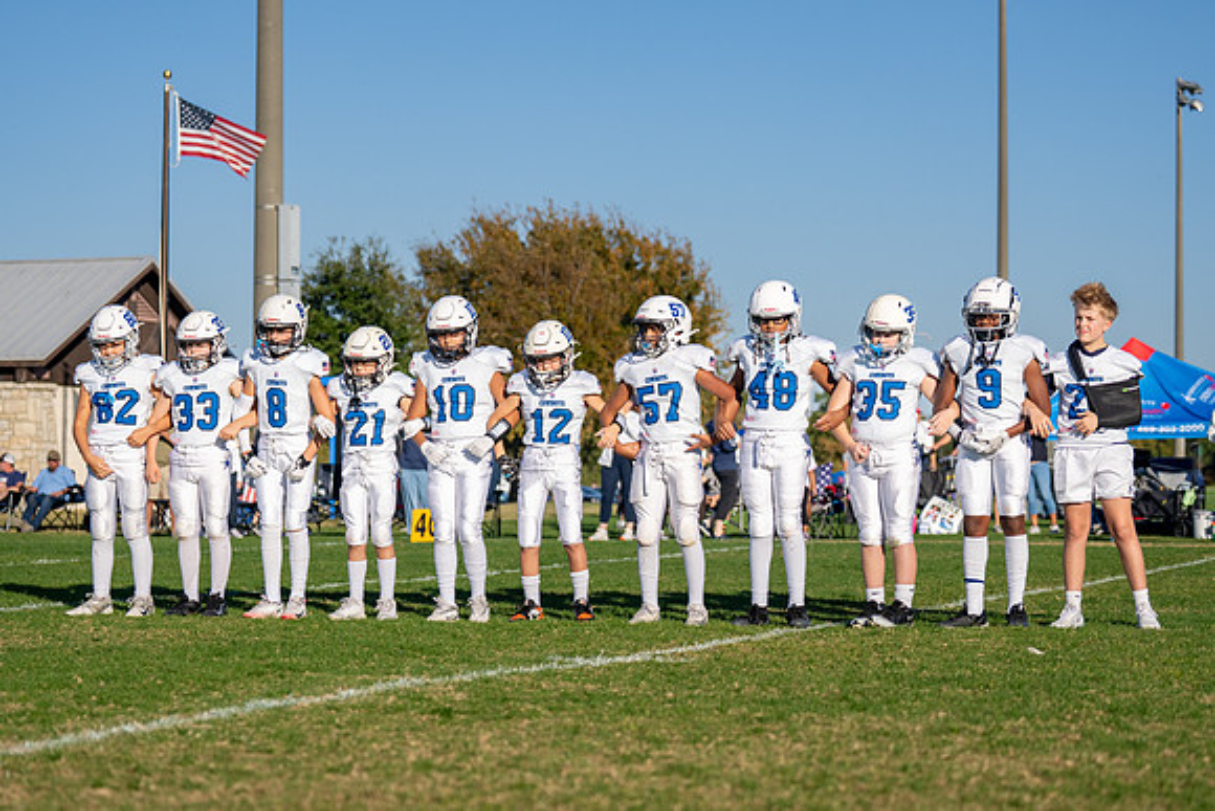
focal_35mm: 88
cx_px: 641
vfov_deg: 15.5
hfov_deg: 23.1
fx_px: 2973
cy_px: 463
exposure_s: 1/5000
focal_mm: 70
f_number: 2.8
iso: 250
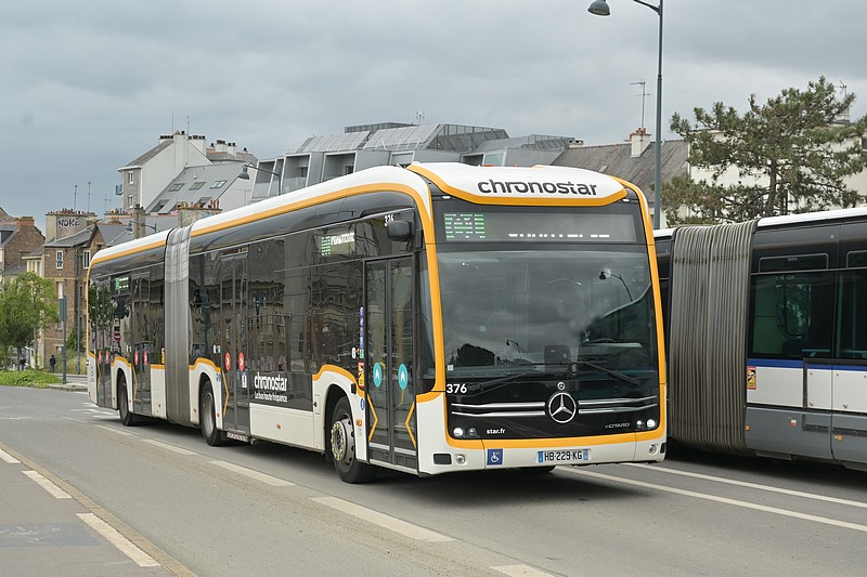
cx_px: 434
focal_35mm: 62
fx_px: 1481
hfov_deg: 32.6
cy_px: 288
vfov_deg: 22.1
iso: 500
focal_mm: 41
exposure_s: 1/500
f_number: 7.1
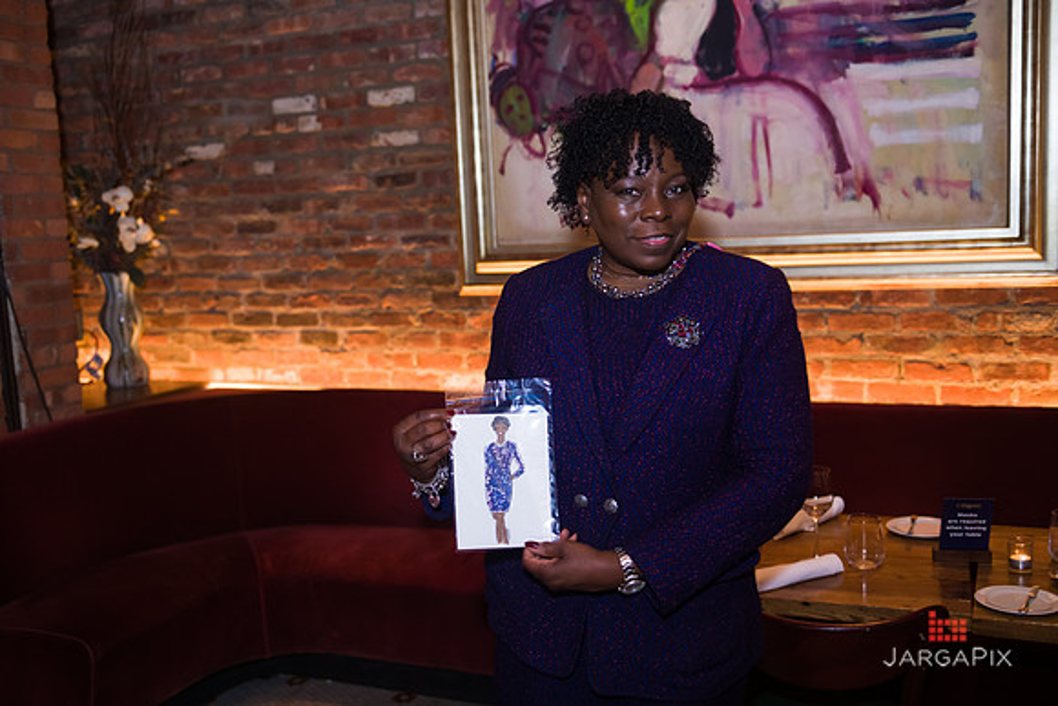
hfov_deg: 50.7
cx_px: 529
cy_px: 353
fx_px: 1117
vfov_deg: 35.1
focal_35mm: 38
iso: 1000
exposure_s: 1/125
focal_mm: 38
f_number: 3.2
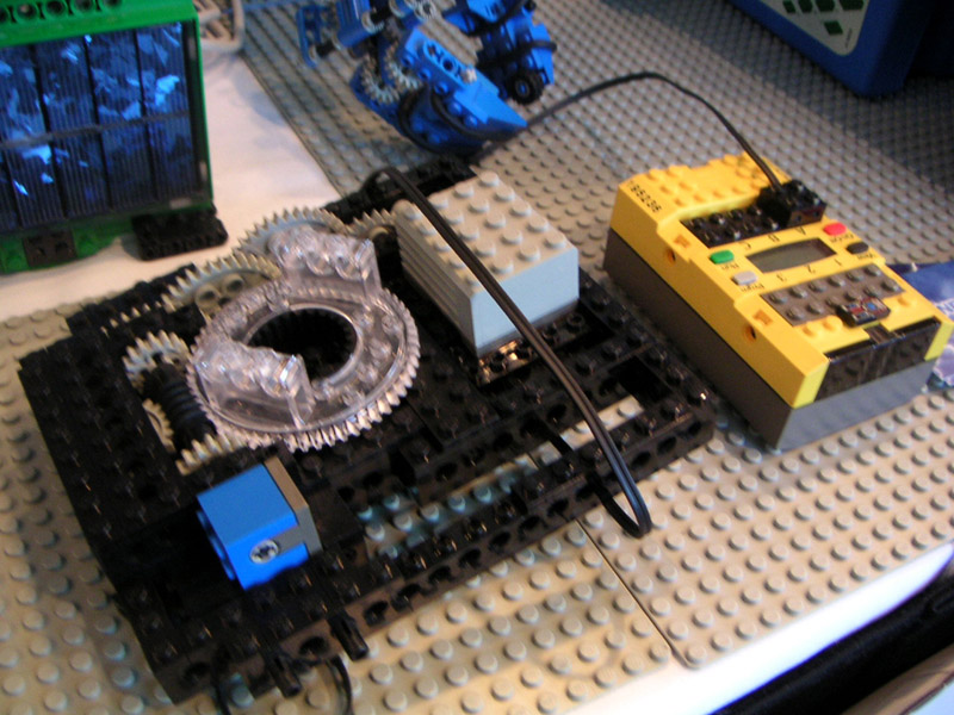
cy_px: 358
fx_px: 1020
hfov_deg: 50.1
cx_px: 477
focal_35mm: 37
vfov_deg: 38.7
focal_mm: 5.7
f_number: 2.8
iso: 100
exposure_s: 1/10
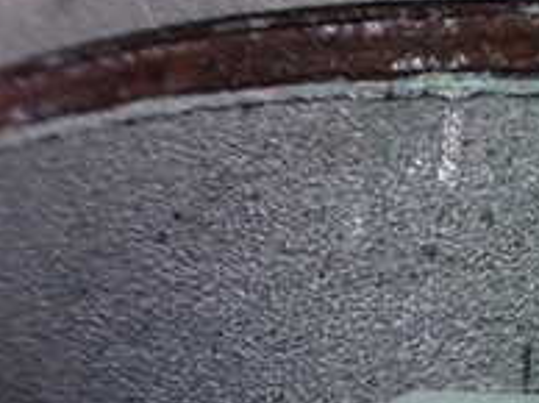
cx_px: 653
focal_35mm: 93
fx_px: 1446
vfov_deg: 15.0
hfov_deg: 19.8
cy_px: 542
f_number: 2.3
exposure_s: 1/50
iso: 800
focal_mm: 5.4
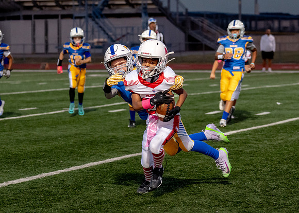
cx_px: 125
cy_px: 143
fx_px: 1192
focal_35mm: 140
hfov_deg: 14.3
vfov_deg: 10.2
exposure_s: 1/1000
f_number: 2.8
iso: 2000
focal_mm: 70
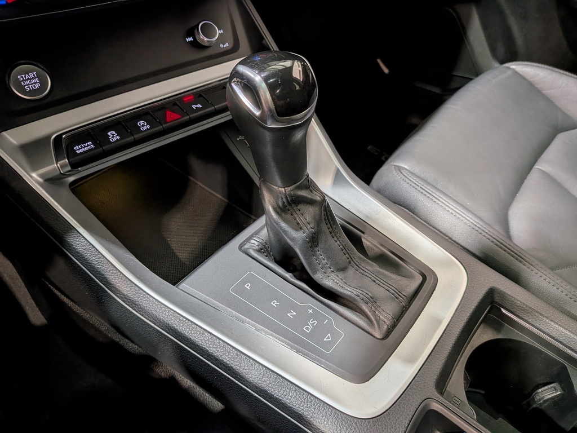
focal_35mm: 24
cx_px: 288
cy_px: 216
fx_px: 400
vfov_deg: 56.8
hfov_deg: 71.6
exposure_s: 1/120
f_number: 1.7
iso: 33
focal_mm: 4.53
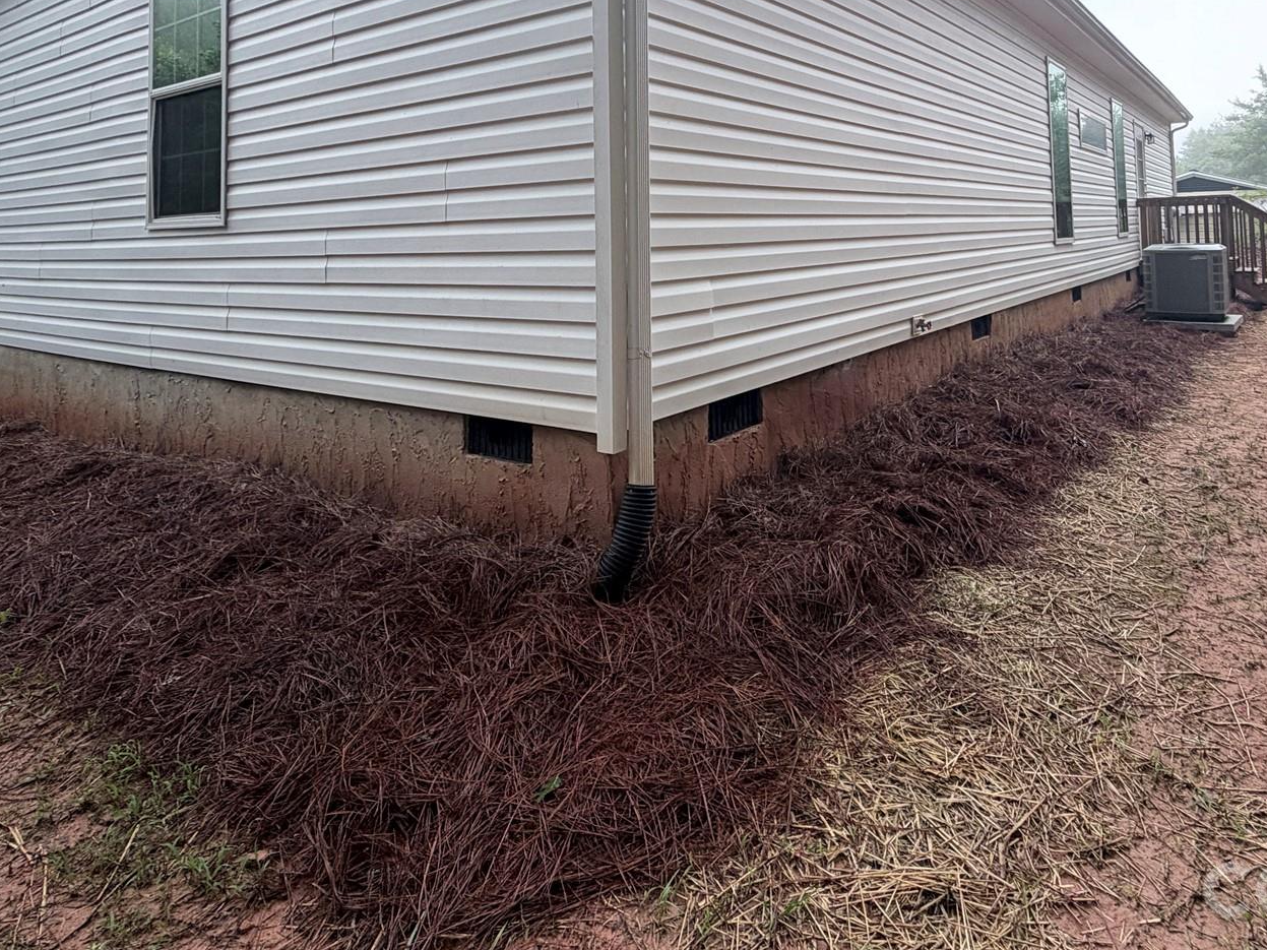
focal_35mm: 23
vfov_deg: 54.7
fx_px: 842
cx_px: 774
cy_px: 186
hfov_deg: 73.0
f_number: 2.2
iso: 40
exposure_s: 1/244
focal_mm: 2.22
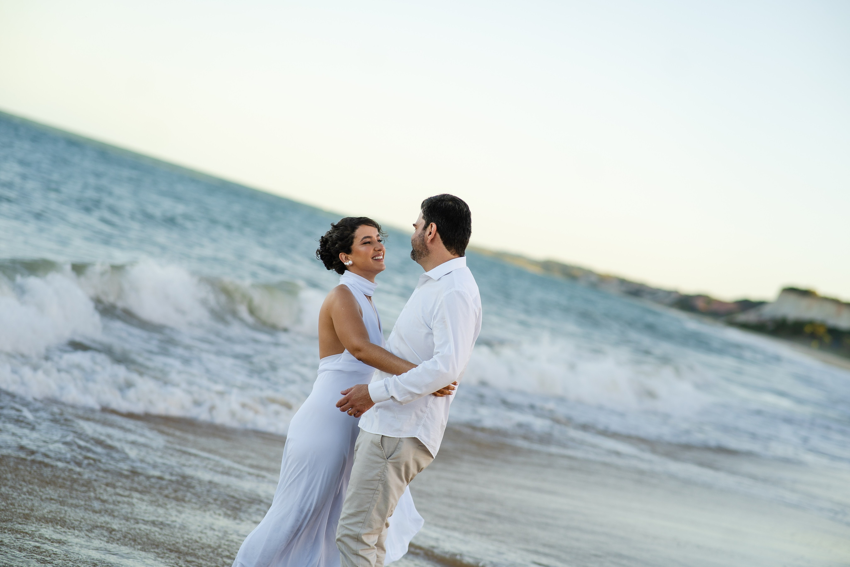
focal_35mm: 85
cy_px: 284
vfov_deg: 16.1
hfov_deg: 23.9
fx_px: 2007
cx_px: 425
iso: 100
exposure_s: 1/640
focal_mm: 85
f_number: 2.2
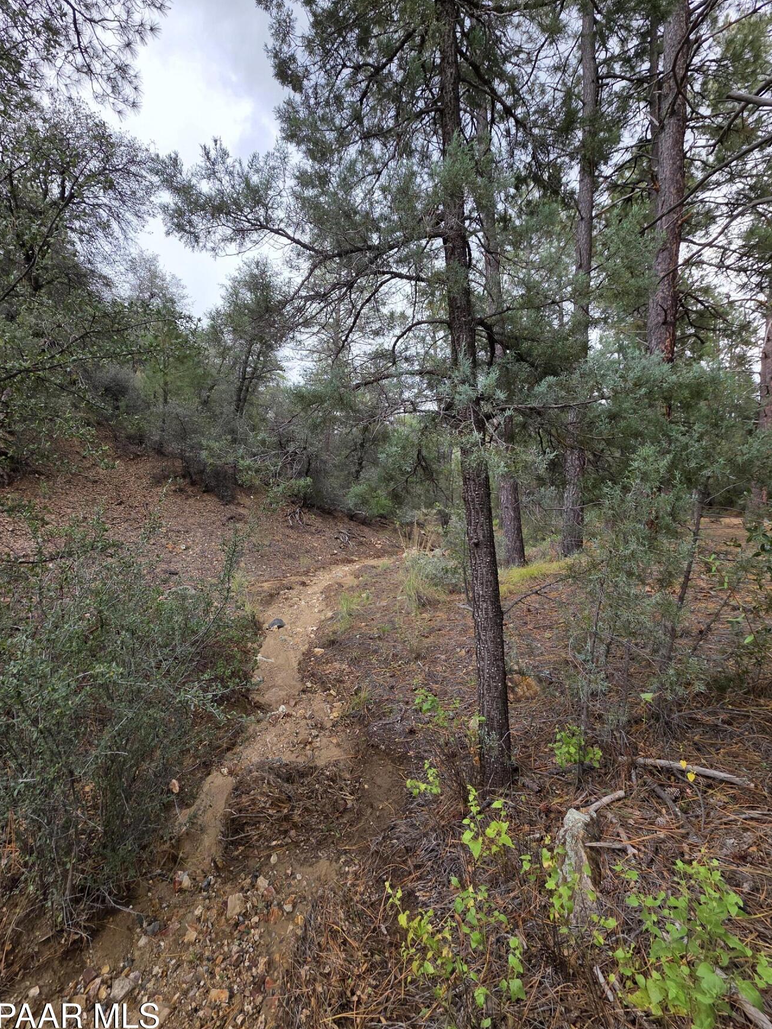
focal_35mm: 15
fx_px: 446
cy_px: 477
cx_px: 329
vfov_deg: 98.0
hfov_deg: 81.2
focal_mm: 2.2
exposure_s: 1/120
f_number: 1.9
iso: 25
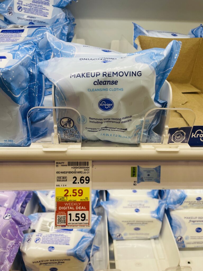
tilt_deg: -32.7
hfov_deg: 53.1
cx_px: 102
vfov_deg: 67.3
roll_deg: -1.4
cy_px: 136
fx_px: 203
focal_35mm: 26
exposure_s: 1/120
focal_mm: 4.2
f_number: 1.6
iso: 32
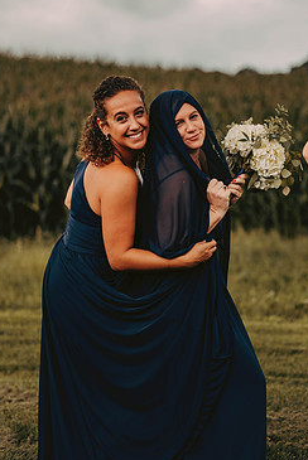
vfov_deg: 17.5
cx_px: 150
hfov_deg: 11.7
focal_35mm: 117
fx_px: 1499
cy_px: 214
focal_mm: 95
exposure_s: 1/640
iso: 200
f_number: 2.8
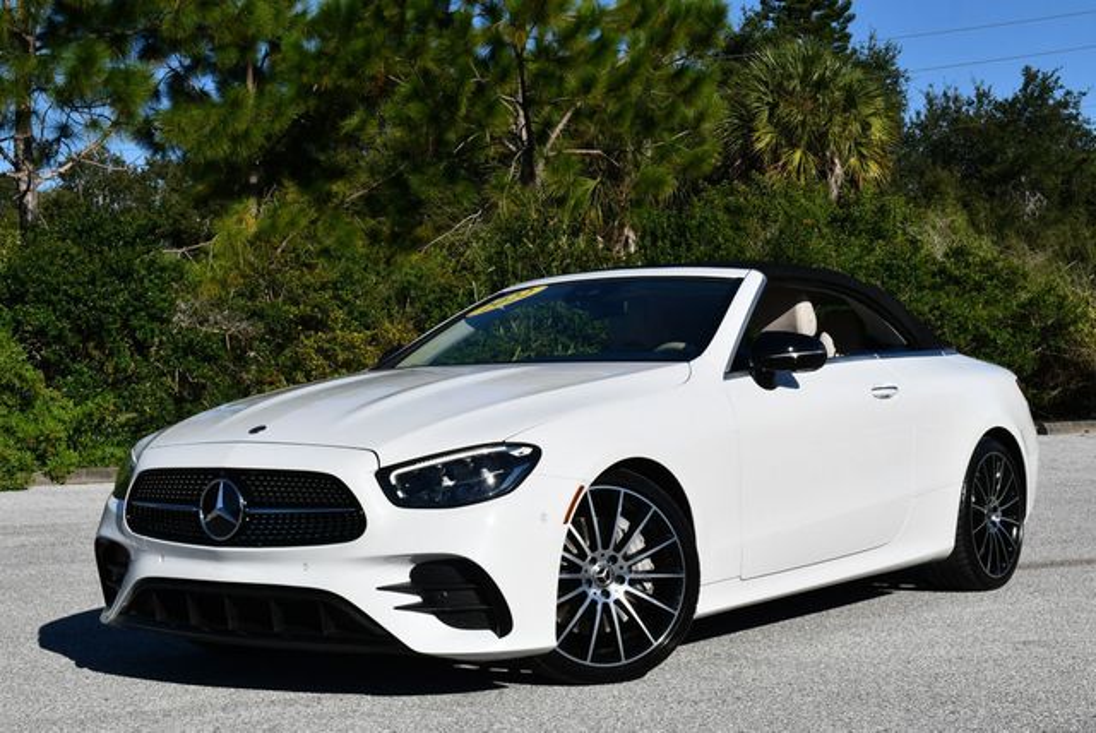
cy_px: 366
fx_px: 1828
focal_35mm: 60
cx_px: 548
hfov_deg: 33.4
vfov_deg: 22.7
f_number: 9
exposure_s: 1/320
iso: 100
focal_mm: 30
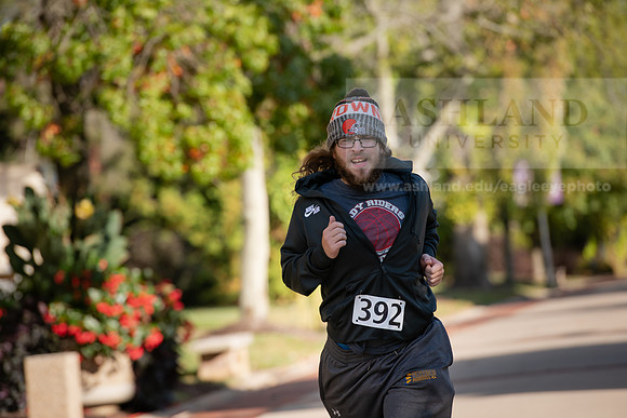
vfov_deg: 6.9
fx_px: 3484
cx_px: 314
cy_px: 209
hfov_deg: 10.3
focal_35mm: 200
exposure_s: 1/800
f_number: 4.5
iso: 250
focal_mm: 200
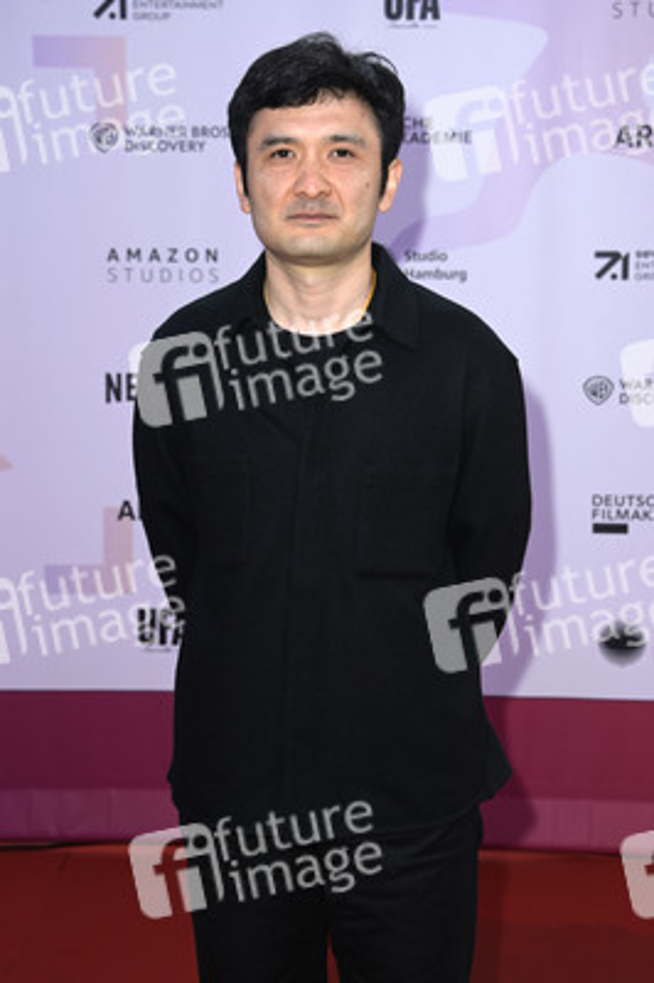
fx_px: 1583
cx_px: 327
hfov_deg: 23.3
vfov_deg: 34.5
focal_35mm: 58
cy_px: 492
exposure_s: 1/200
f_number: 5.6
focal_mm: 58
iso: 250
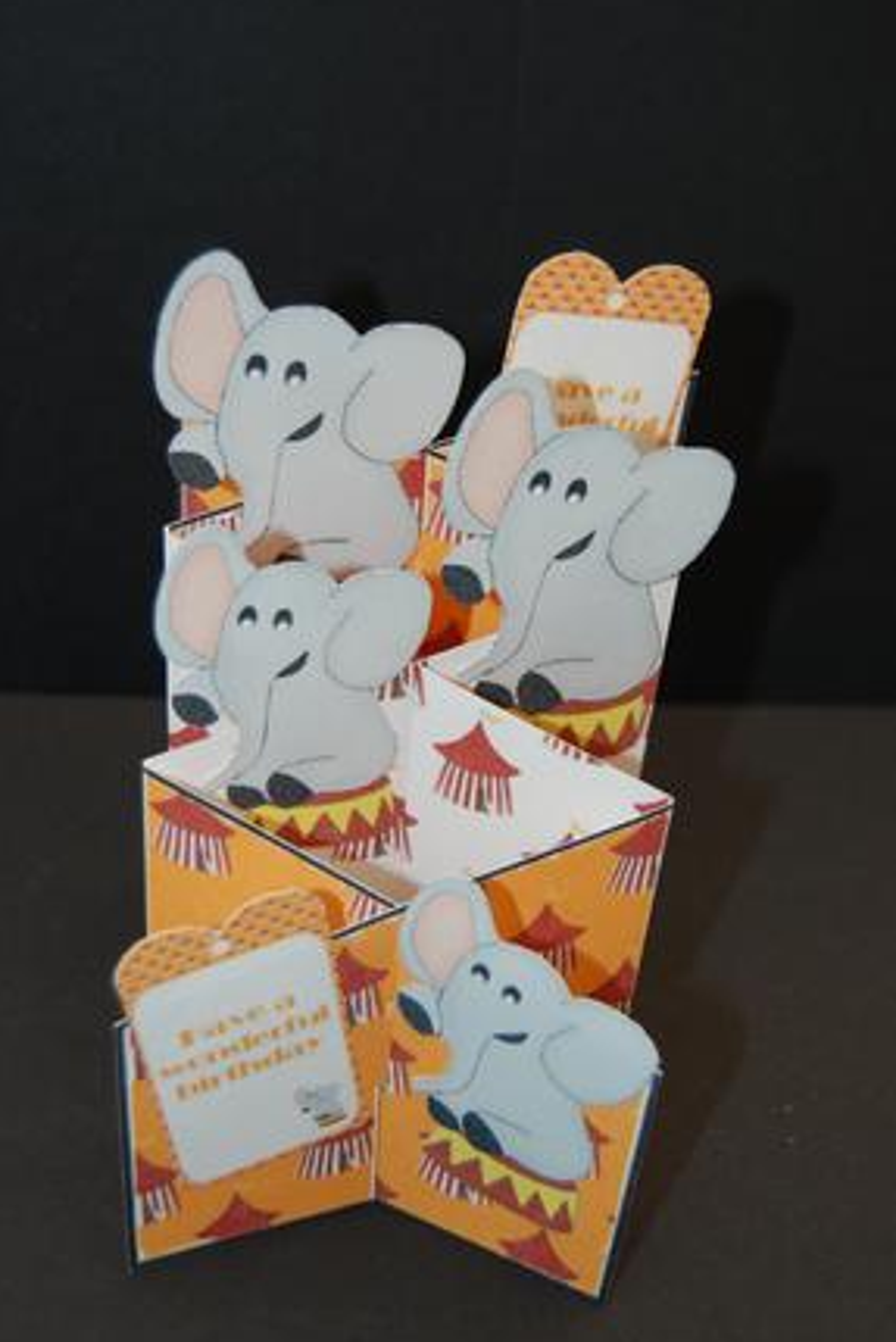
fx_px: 1810
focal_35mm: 49
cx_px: 436
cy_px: 682
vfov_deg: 40.7
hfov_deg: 27.8
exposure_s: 1/60
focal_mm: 31
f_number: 4.5
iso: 280
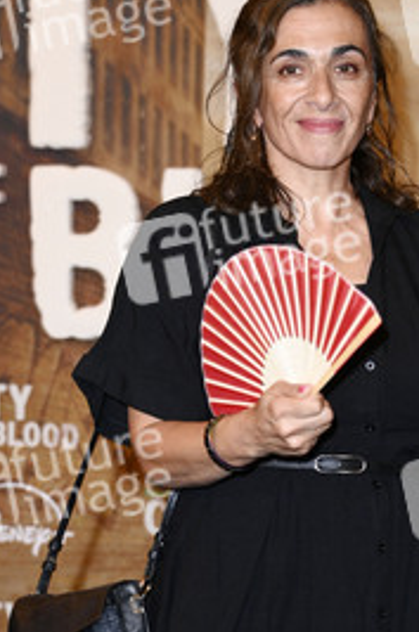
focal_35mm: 135
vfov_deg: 15.2
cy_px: 367
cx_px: 308
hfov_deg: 10.1
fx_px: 2366
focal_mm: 90
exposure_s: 1/250
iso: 800
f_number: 5.6
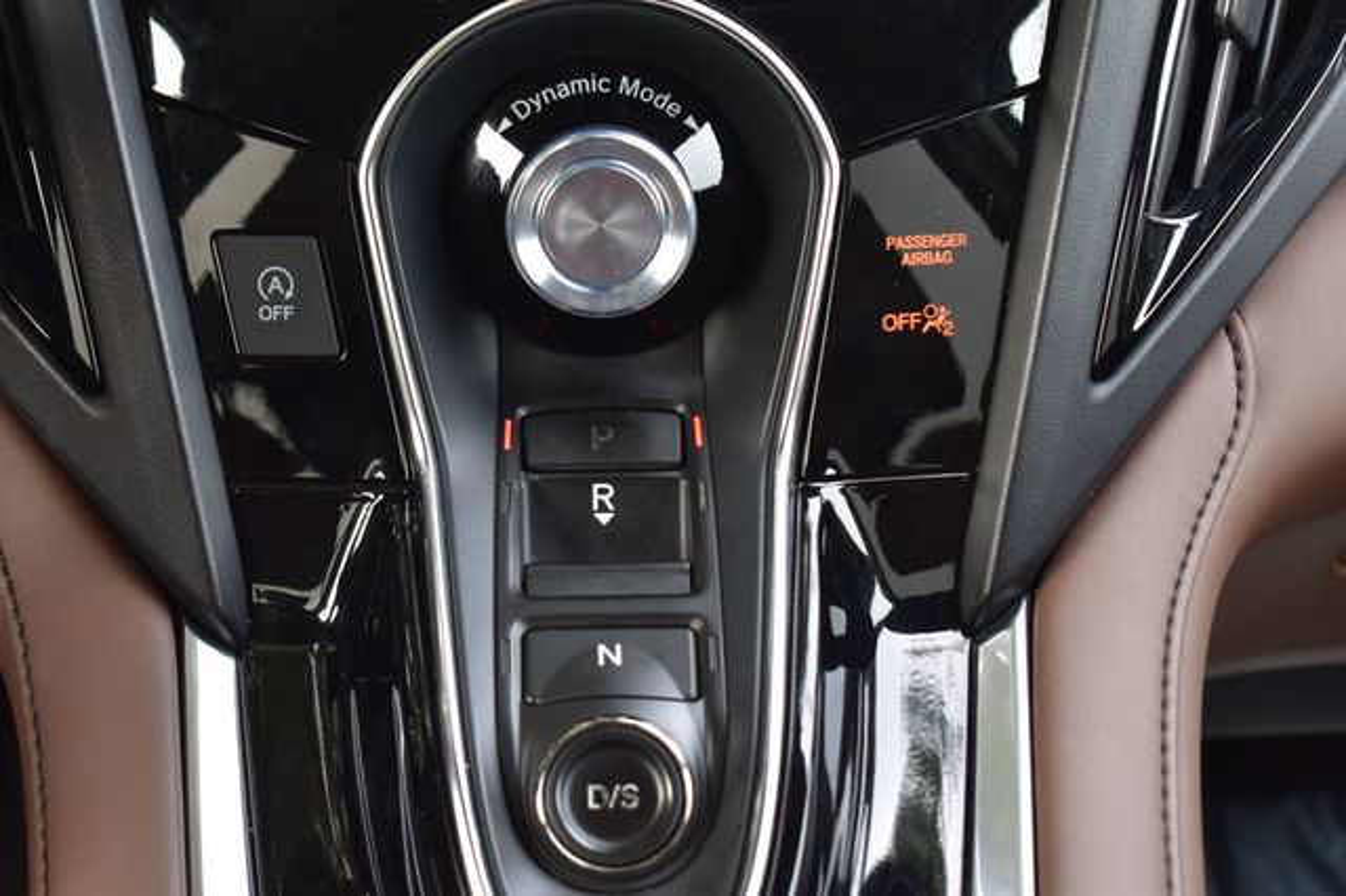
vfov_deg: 18.9
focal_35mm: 72
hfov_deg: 28.1
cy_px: 448
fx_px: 2690
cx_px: 673
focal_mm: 48
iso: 400
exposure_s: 1/40
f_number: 7.1
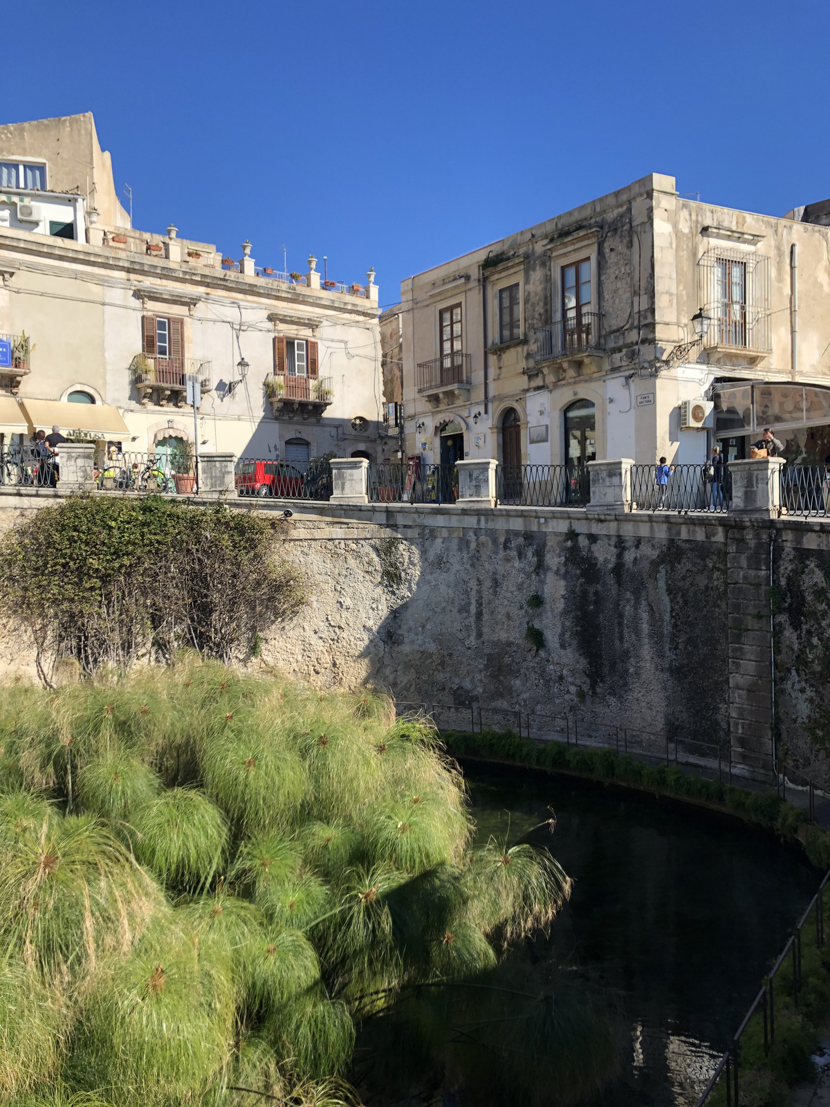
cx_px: 415
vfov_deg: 63.4
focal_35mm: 28
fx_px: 895
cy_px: 554
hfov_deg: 49.7
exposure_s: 1/1279
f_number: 1.8
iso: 20
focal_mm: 4
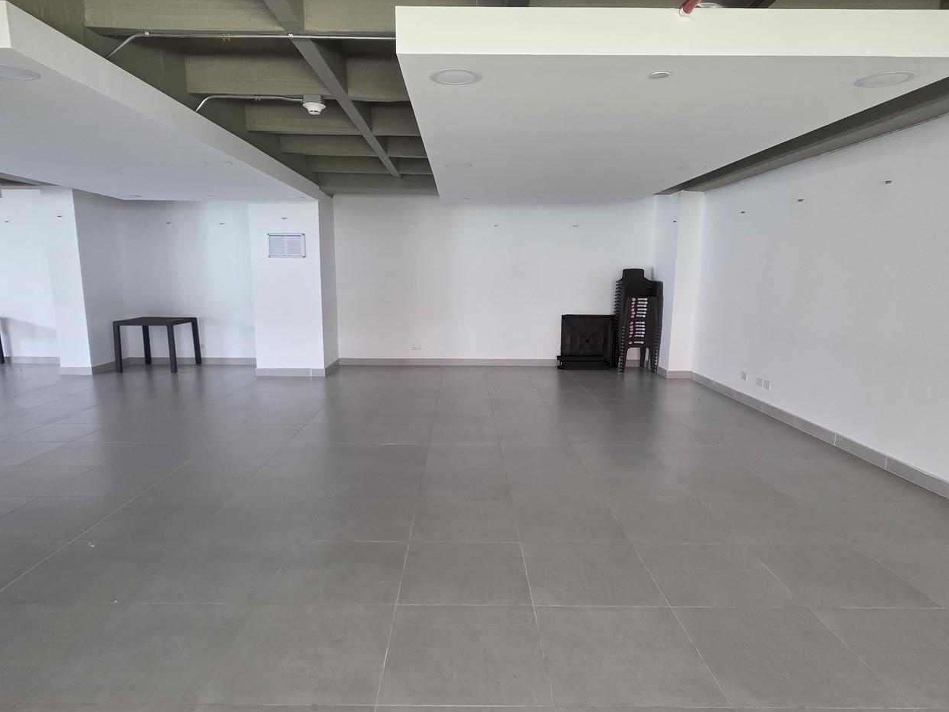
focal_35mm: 20
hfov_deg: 81.7
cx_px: 476
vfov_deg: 65.7
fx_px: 548
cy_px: 399
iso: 250
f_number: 1.9
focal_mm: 2.2
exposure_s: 1/66
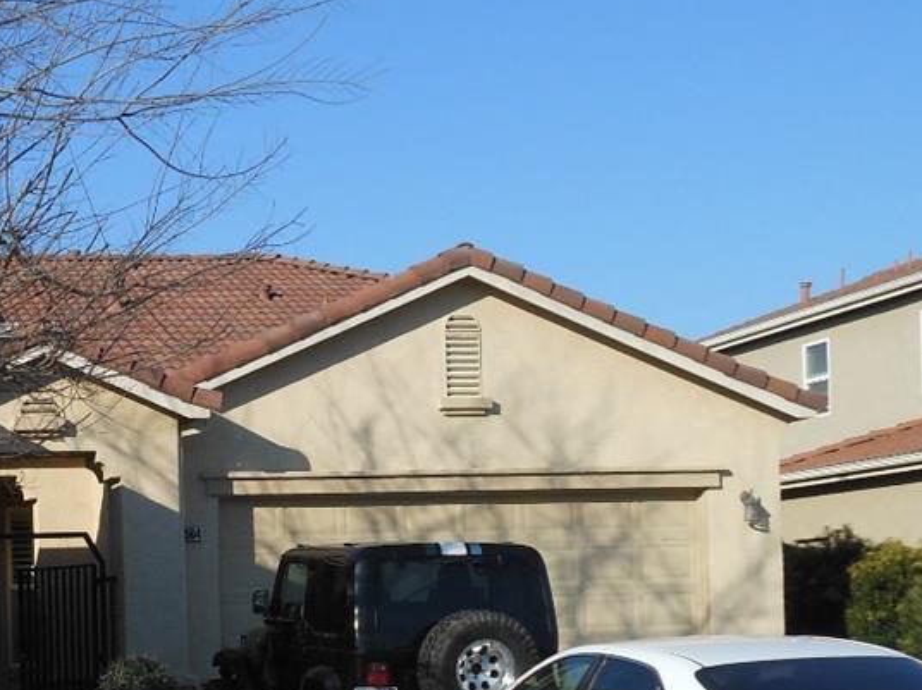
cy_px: 513
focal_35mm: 70
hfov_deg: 26.2
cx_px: -17
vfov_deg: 20.8
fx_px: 1863
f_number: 3.2
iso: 80
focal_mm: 4.5
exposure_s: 1/1000
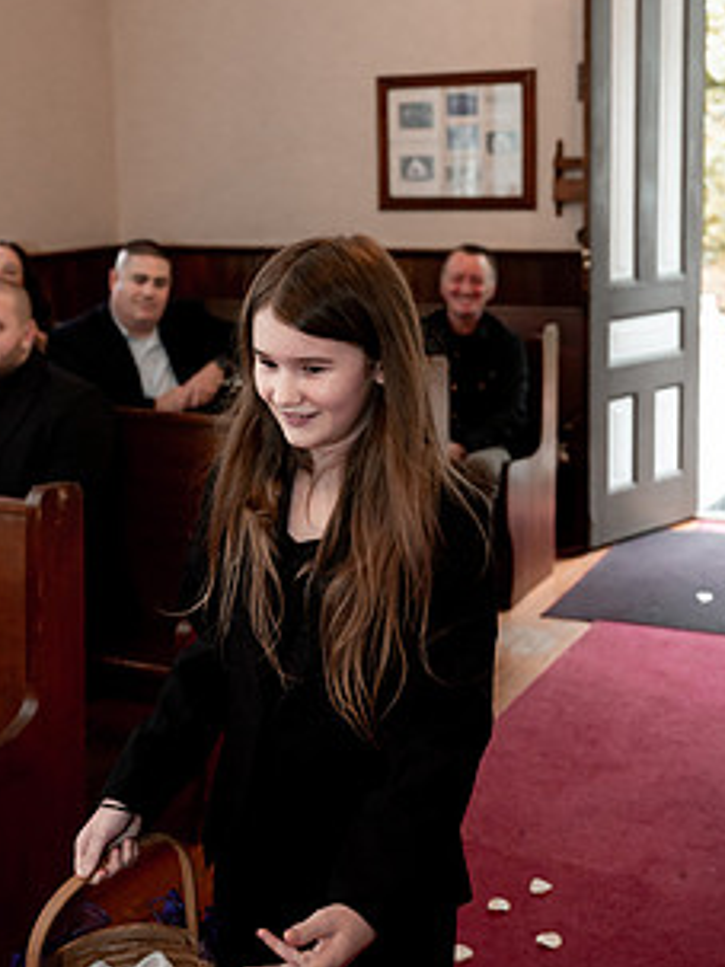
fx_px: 1397
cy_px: 370
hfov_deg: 29.1
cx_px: 326
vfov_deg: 38.0
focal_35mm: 50
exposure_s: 1/250
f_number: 2.8
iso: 500
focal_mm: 35
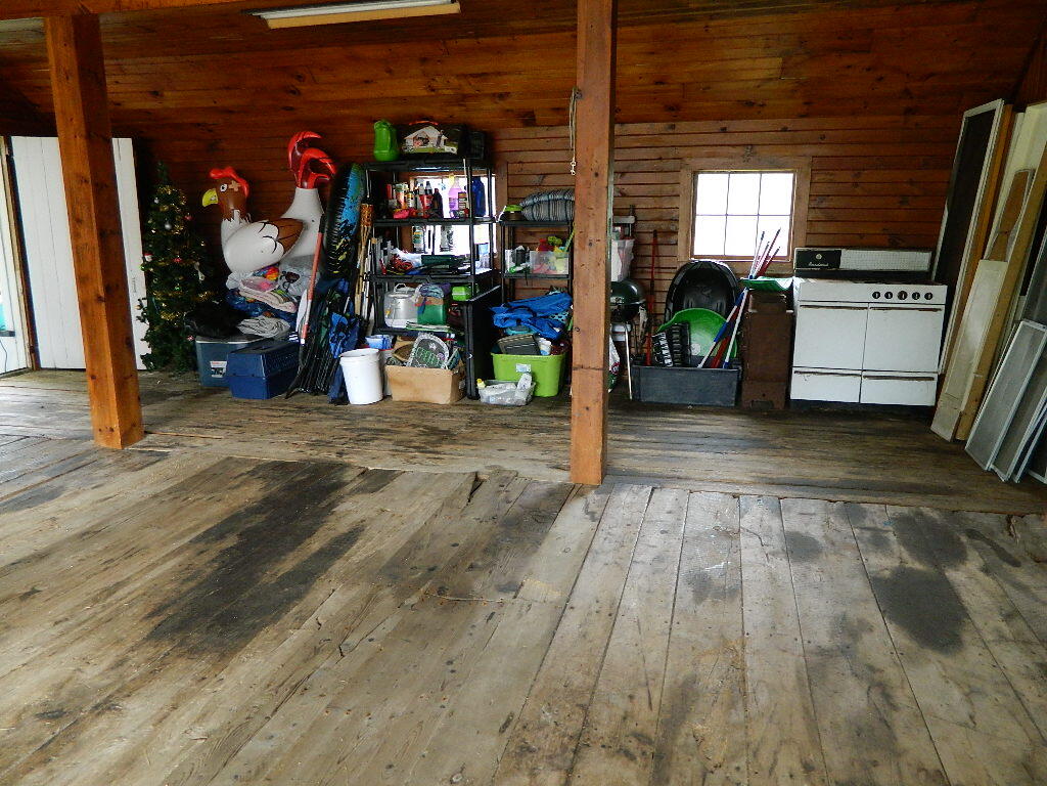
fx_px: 756
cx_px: 524
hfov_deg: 69.4
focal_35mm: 25
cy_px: 393
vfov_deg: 54.9
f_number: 3.1
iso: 220
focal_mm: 4.5
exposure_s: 1/30
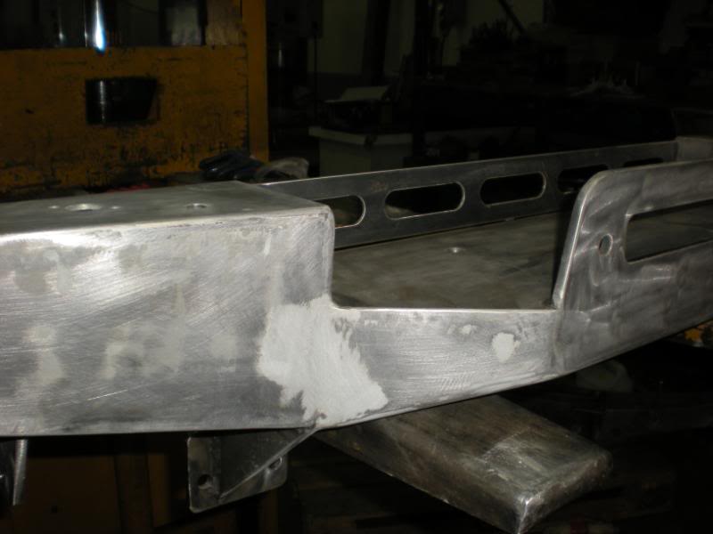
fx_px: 783
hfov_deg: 49.0
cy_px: 267
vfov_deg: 37.7
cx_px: 356
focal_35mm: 38
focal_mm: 6.3
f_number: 3.1
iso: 64
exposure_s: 1/60
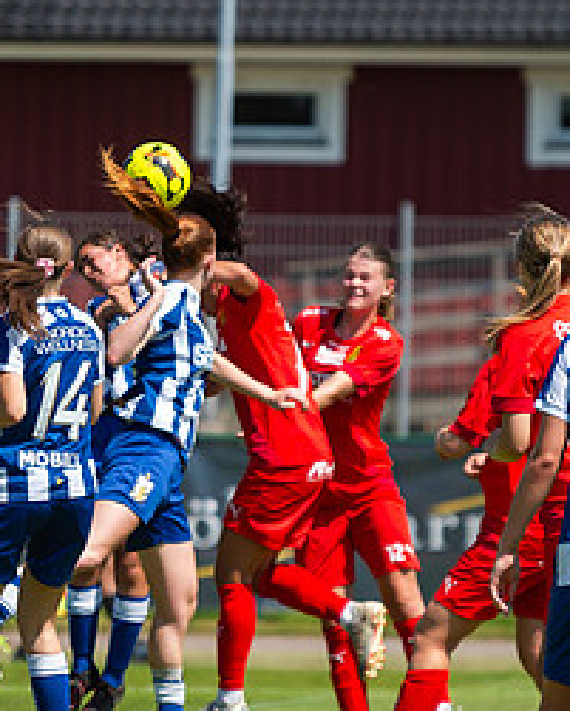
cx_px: 181
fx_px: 12581
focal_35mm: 597
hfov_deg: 2.6
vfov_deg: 3.2
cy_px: 391
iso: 160
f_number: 3.2
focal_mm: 200
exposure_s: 1/2500
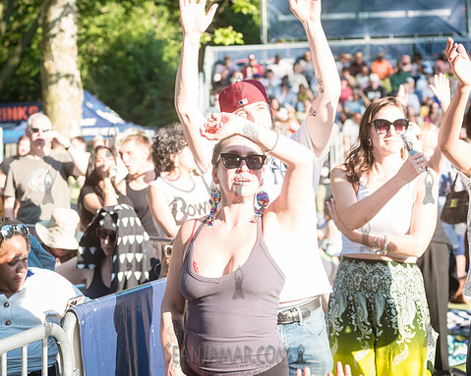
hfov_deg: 21.0
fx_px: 1268
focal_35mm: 91
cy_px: 187
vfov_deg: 16.9
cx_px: 238
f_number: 5
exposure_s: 1/640
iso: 800
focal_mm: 80
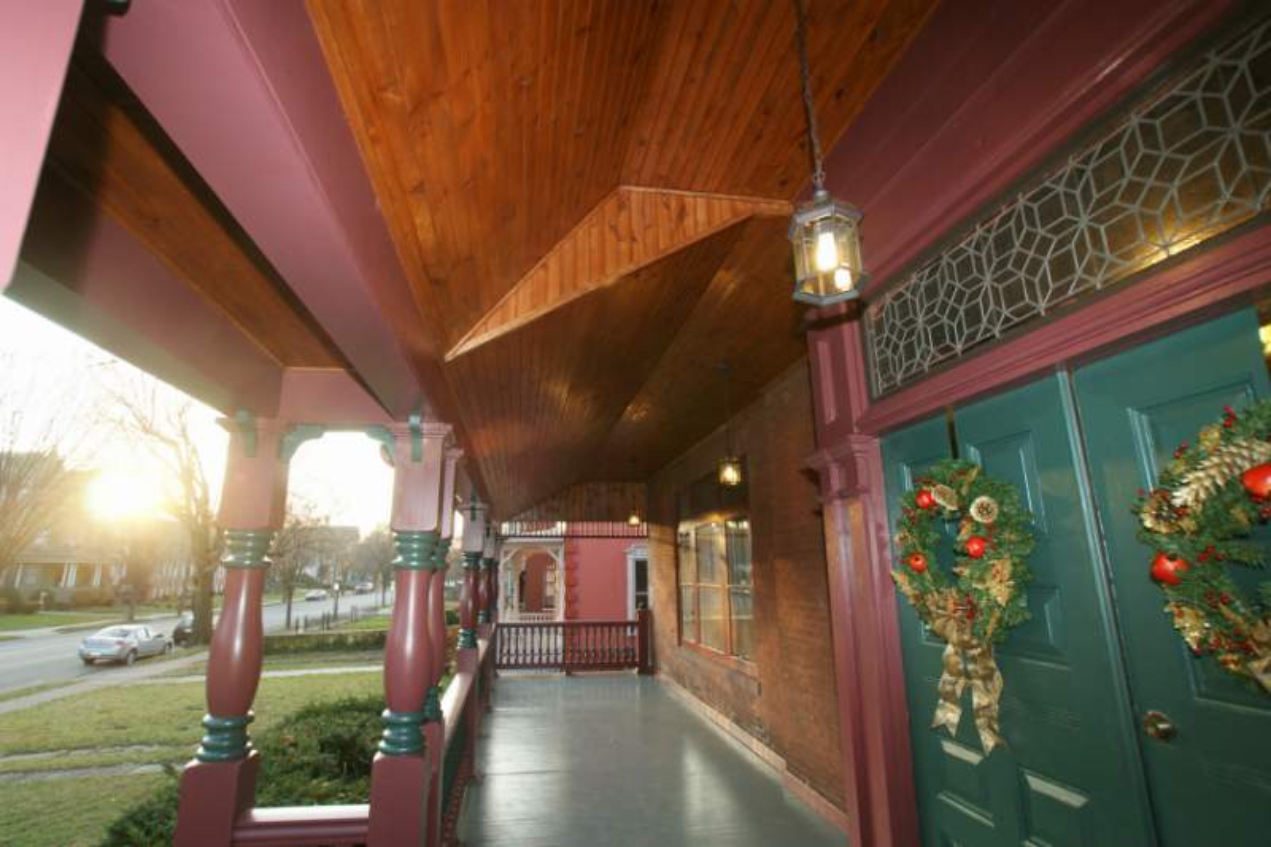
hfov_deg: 95.0
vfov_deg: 72.0
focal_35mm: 16
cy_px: 424
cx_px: 636
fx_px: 582
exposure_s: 1/60
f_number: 5.6
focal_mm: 11
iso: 400
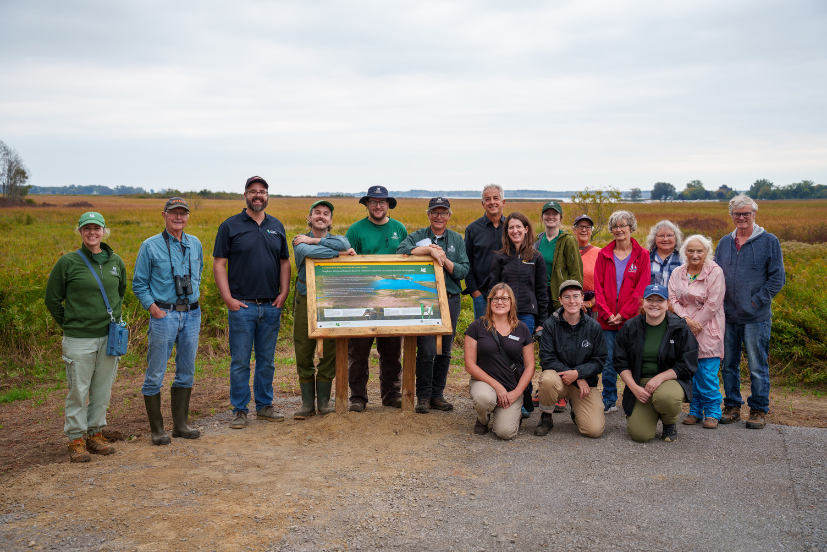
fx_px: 873
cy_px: 276
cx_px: 414
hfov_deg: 50.7
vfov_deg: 35.1
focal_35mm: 38
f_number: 4
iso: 200
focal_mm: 38
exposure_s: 1/200
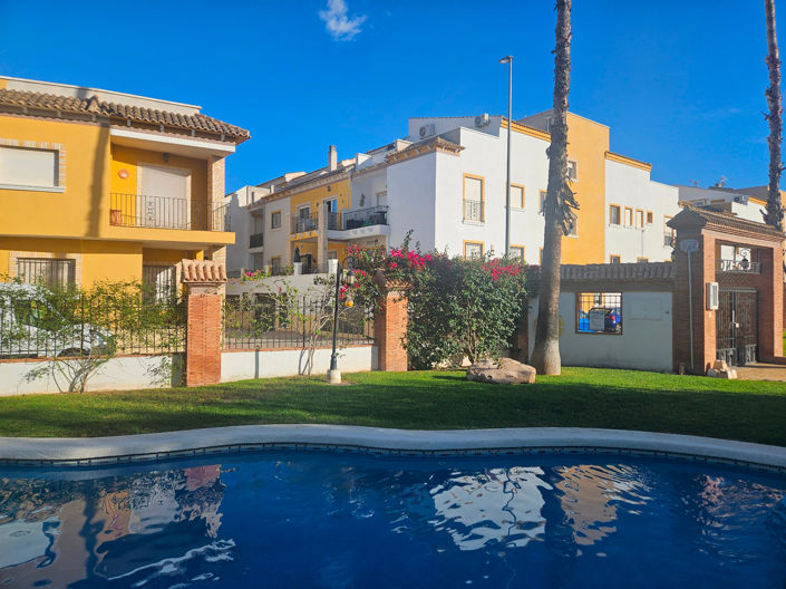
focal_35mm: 23
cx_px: 393
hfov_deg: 74.0
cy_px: 294
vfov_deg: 58.8
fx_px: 522
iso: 25
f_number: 1.8
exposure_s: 1/2246
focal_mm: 5.4
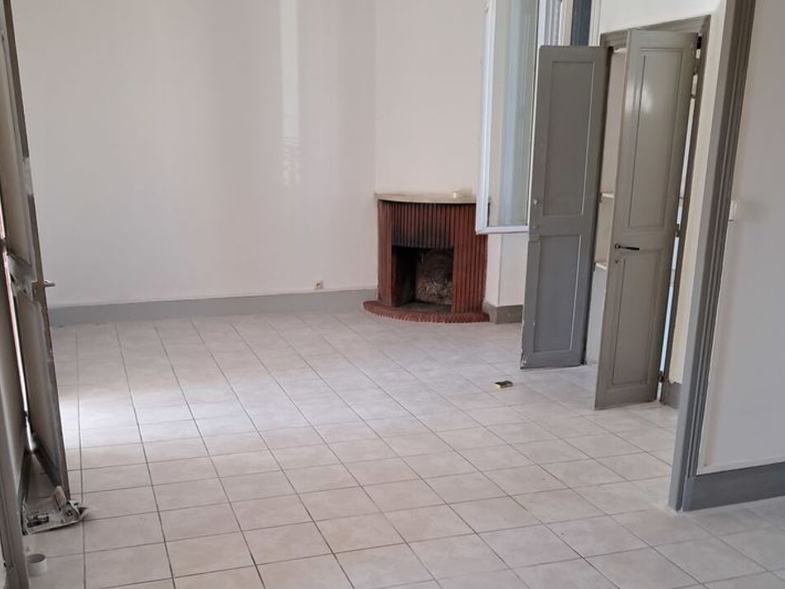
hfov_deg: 49.0
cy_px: 416
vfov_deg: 37.1
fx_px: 862
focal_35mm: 38
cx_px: 373
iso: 125
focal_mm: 4
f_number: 1.8
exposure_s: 1/60
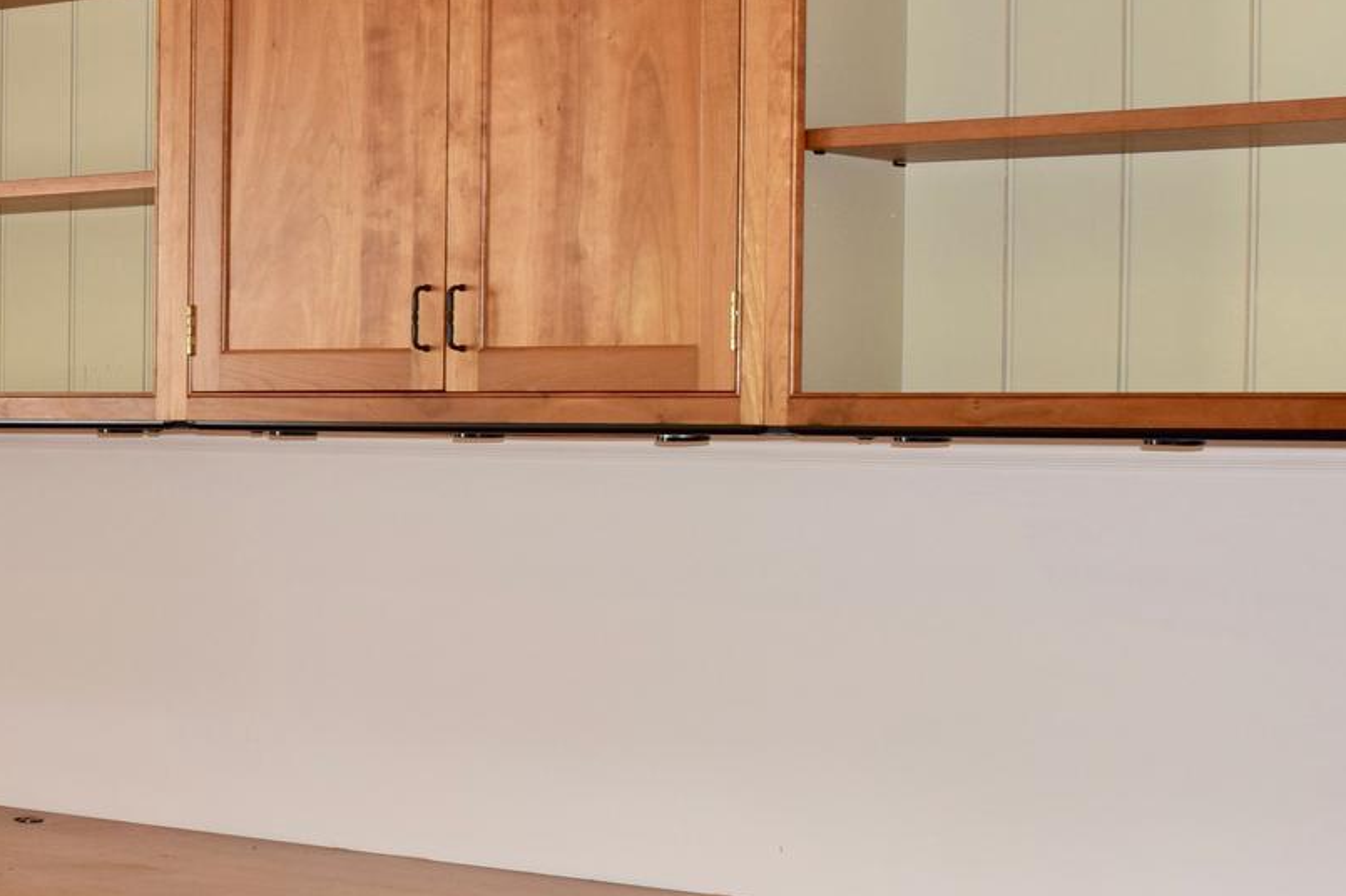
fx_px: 3139
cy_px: 542
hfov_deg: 23.3
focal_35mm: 84
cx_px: 18
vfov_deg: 16.2
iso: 280
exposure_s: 1/125
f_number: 5.6
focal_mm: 22
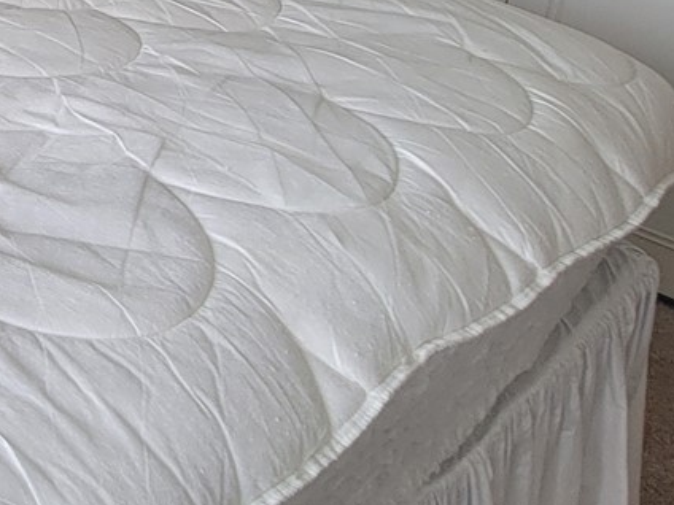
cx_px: -283
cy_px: -159
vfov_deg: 25.4
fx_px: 954
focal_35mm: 49
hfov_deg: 28.6
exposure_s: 1/60
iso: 100
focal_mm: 2.2
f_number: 2.2
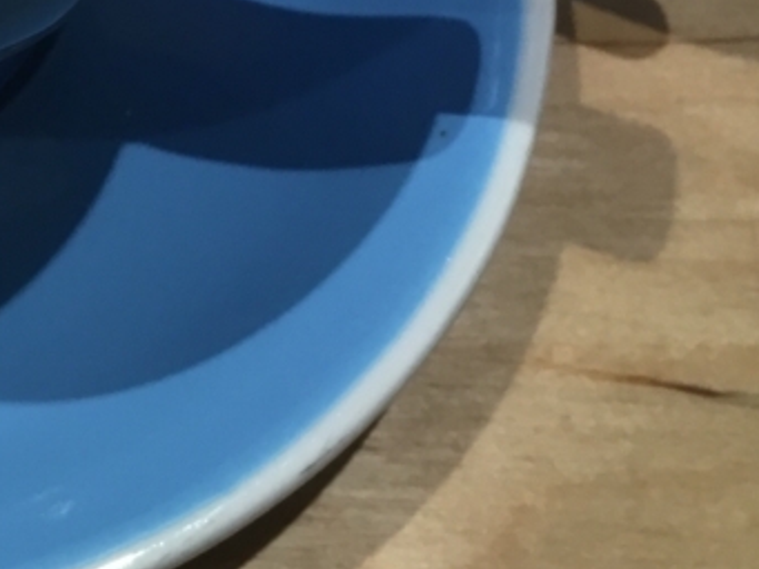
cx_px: -109
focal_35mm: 87
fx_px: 1908
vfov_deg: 16.1
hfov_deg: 21.2
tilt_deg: -60.8
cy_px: -173
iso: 50
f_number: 2.2
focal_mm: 4.15
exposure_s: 1/33
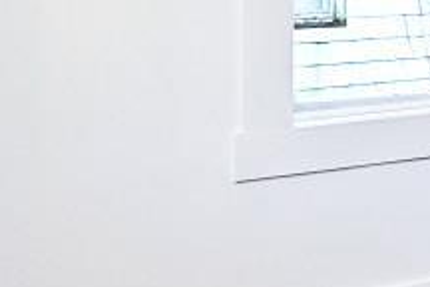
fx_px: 1200
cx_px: 854
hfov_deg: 16.0
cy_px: -58
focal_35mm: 100
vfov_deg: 13.3
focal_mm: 14.5
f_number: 4
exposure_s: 1/60
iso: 220
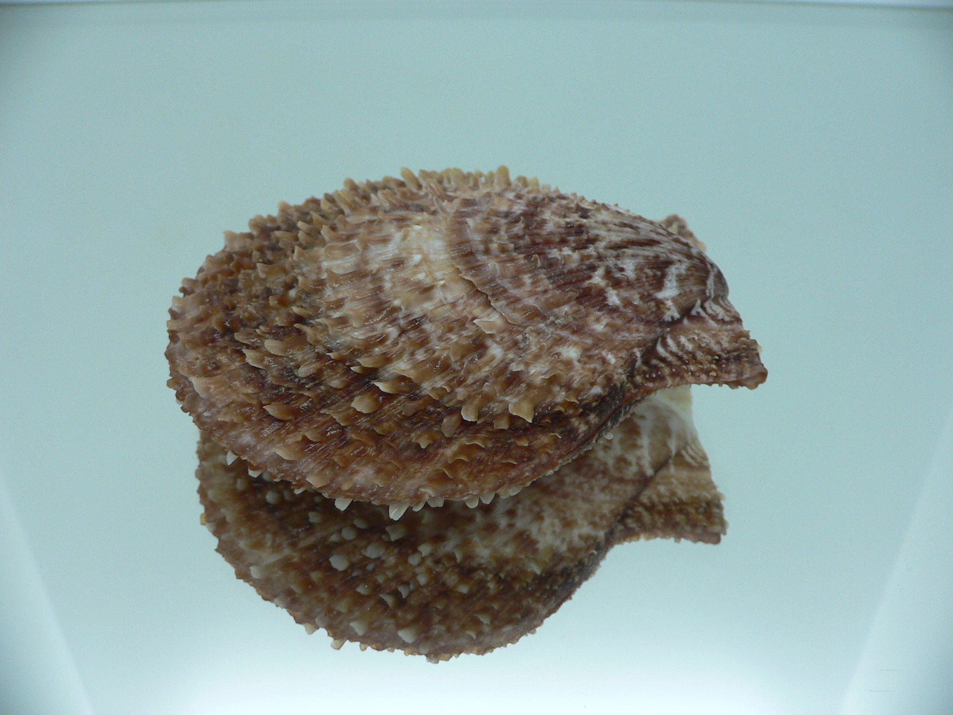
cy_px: 358
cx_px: 476
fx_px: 964
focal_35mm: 35
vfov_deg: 40.7
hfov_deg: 52.6
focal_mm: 4.6
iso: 100
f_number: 2.8
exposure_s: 1/60
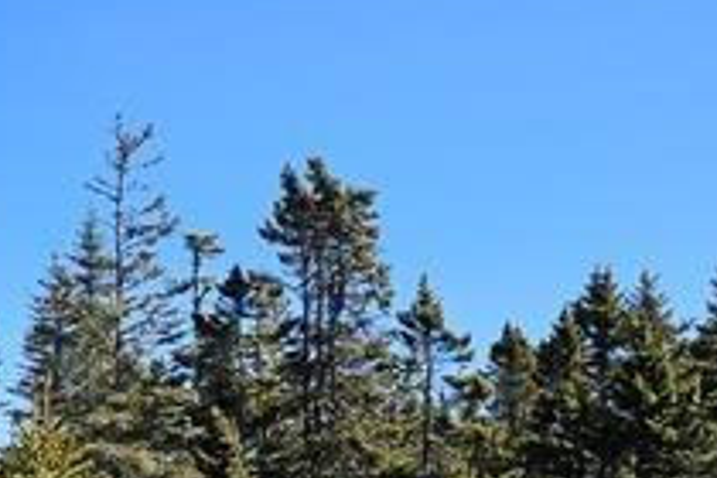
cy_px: 557
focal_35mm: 73
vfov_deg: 17.9
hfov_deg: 27.5
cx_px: 225
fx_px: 1454
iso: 25
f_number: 1.8
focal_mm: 5.4
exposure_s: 1/1222
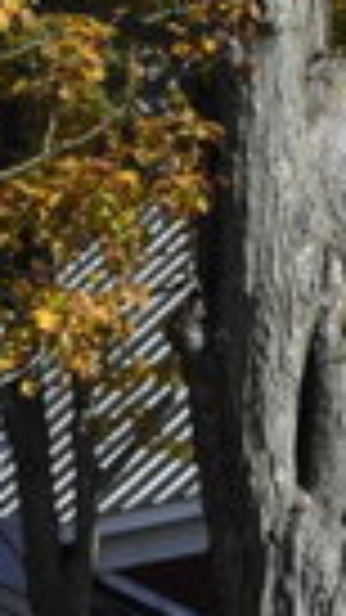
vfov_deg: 5.1
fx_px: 6887
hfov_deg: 2.9
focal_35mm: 422
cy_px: 486
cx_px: 368
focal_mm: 72
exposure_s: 1/800
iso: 200
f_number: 7.1
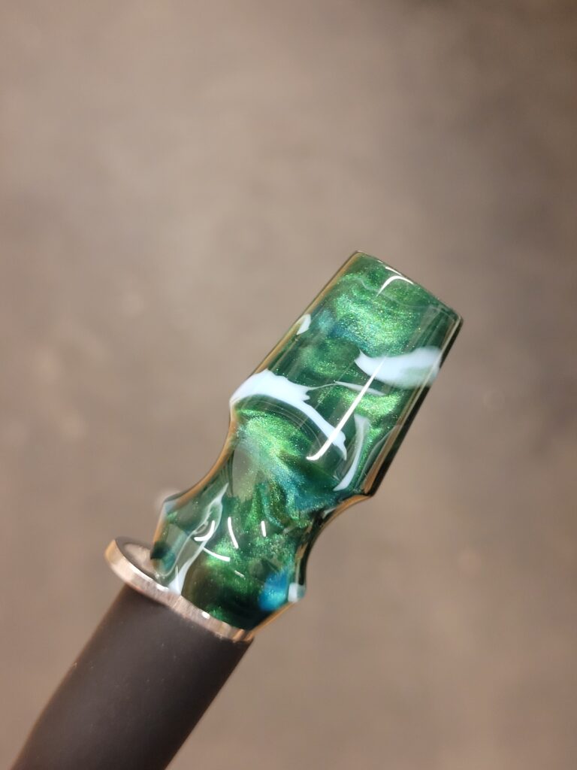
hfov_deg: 53.1
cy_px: 385
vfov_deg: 67.3
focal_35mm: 26
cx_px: 288
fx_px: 578
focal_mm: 5.4
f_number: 1.8
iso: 640
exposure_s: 1/50
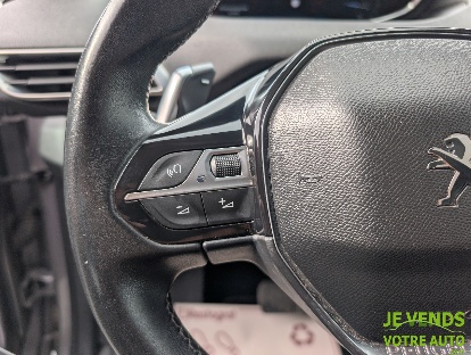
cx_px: 236
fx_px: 327
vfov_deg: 57.0
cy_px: 178
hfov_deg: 71.5
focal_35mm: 24
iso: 20
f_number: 1.68
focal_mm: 6.9
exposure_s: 1/992
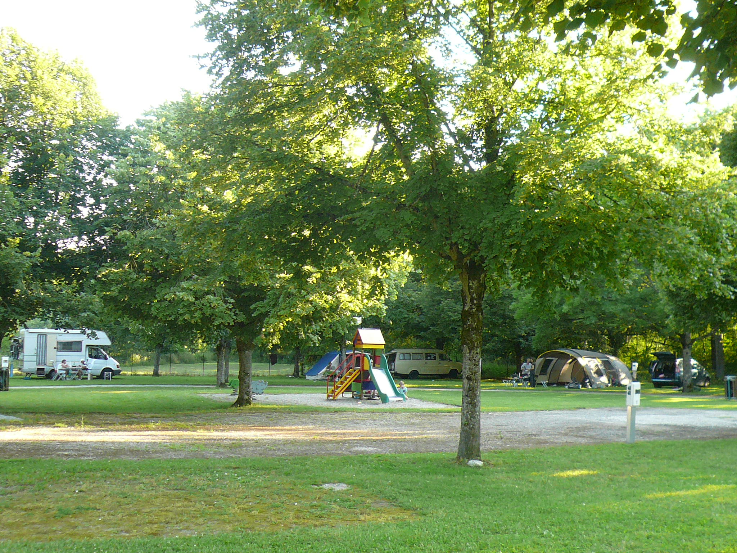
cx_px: 368
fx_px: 937
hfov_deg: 42.9
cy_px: 276
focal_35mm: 44
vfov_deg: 32.9
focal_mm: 4.7
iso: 100
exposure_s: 1/80
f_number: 2.8
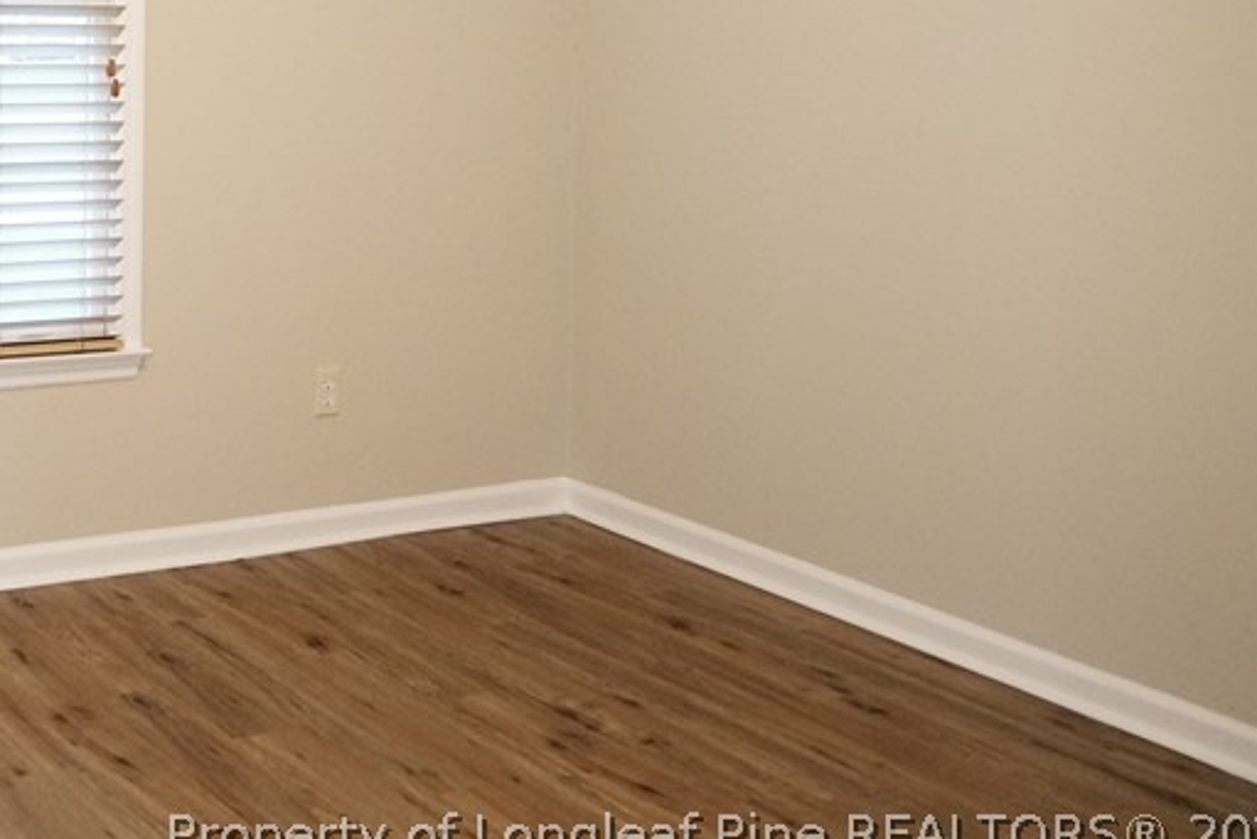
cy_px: -17
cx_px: -7
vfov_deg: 25.1
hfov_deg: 35.1
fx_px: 1781
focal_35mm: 51
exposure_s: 1/200
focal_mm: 24
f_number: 2.8
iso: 4000
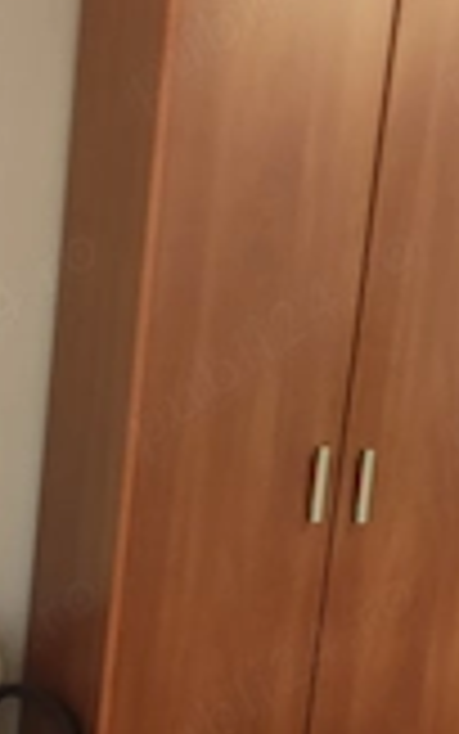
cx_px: 428
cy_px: 414
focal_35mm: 60
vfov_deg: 33.9
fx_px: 1200
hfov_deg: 21.1
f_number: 1.65
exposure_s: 1/16.7
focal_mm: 6.14
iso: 2000
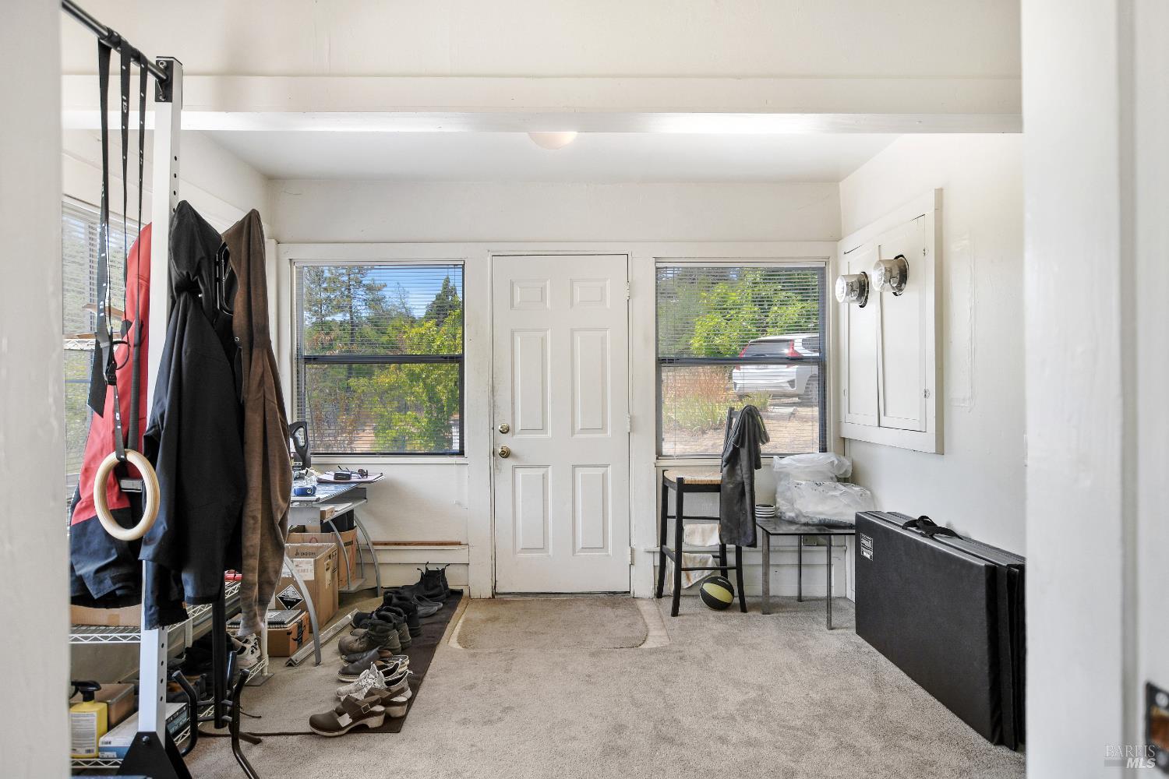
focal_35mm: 22
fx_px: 714
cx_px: 584
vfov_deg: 57.2
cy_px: 390
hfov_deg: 78.6
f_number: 4
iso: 100
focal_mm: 15
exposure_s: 1/60
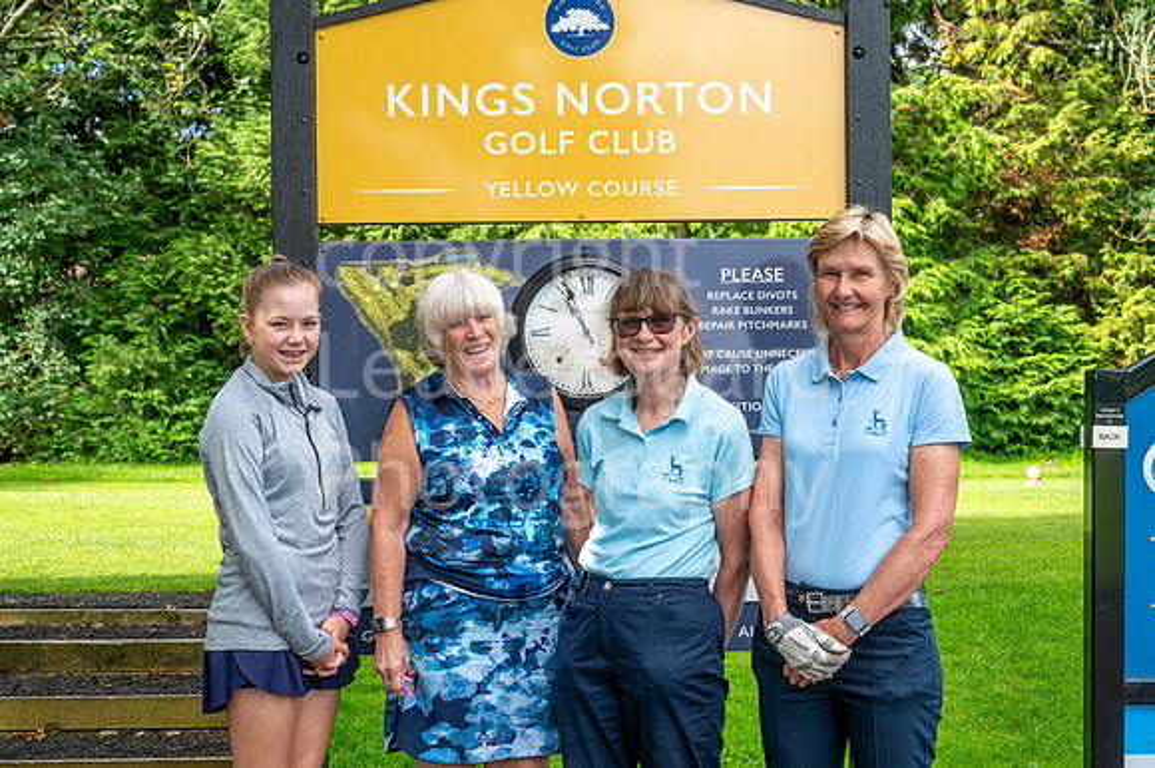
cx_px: 578
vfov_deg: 23.4
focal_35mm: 58
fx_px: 1860
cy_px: 384
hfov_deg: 34.5
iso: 160
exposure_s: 1/100
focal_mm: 58
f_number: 7.1
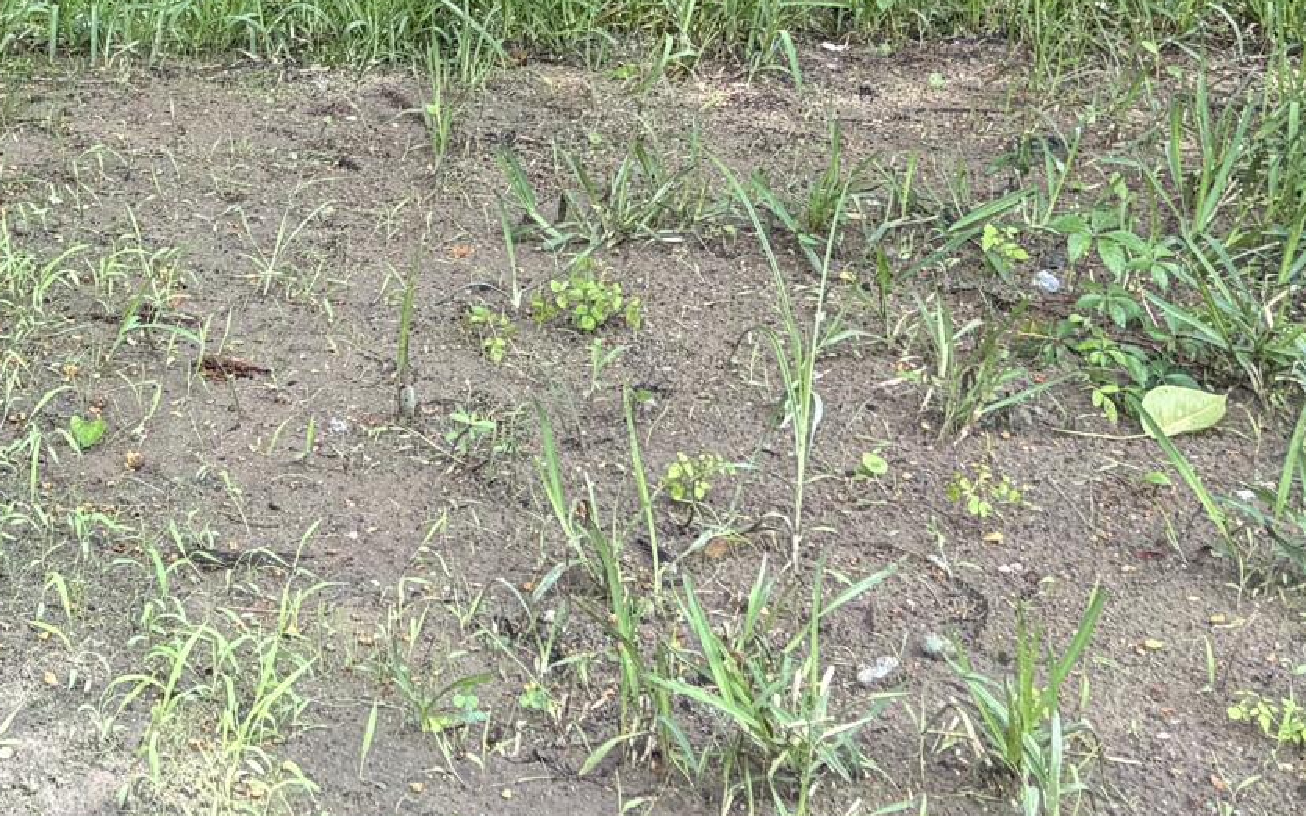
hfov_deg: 19.5
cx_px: -355
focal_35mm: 99
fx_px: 3524
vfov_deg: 11.7
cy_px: -885
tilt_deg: -1.9
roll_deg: -0.4
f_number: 1.6
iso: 40
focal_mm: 5.96
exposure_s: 1/310
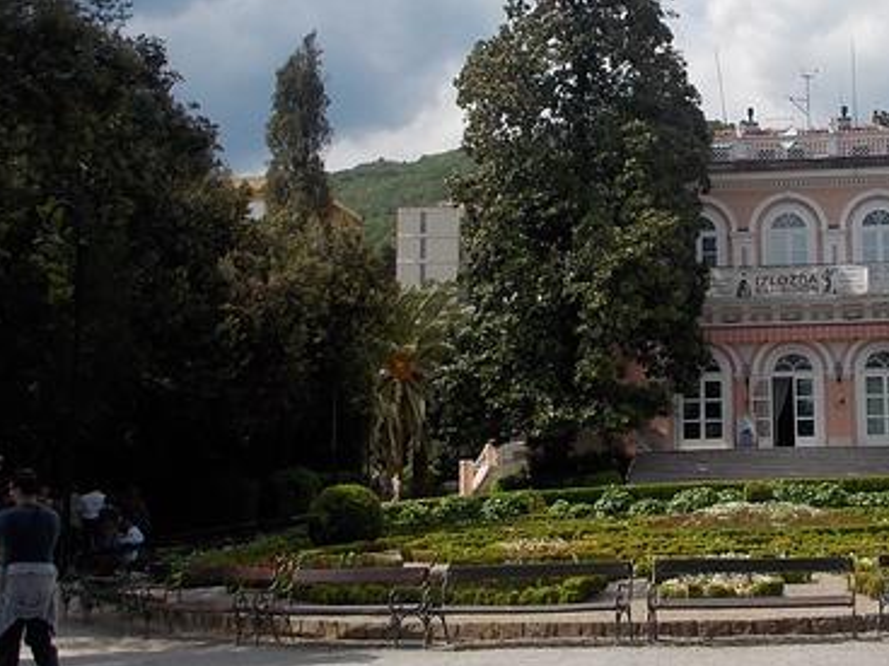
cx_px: 713
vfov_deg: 23.2
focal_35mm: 63
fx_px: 1618
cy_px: 217
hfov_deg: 30.0
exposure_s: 1/1250
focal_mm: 4.1
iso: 80
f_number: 3.3
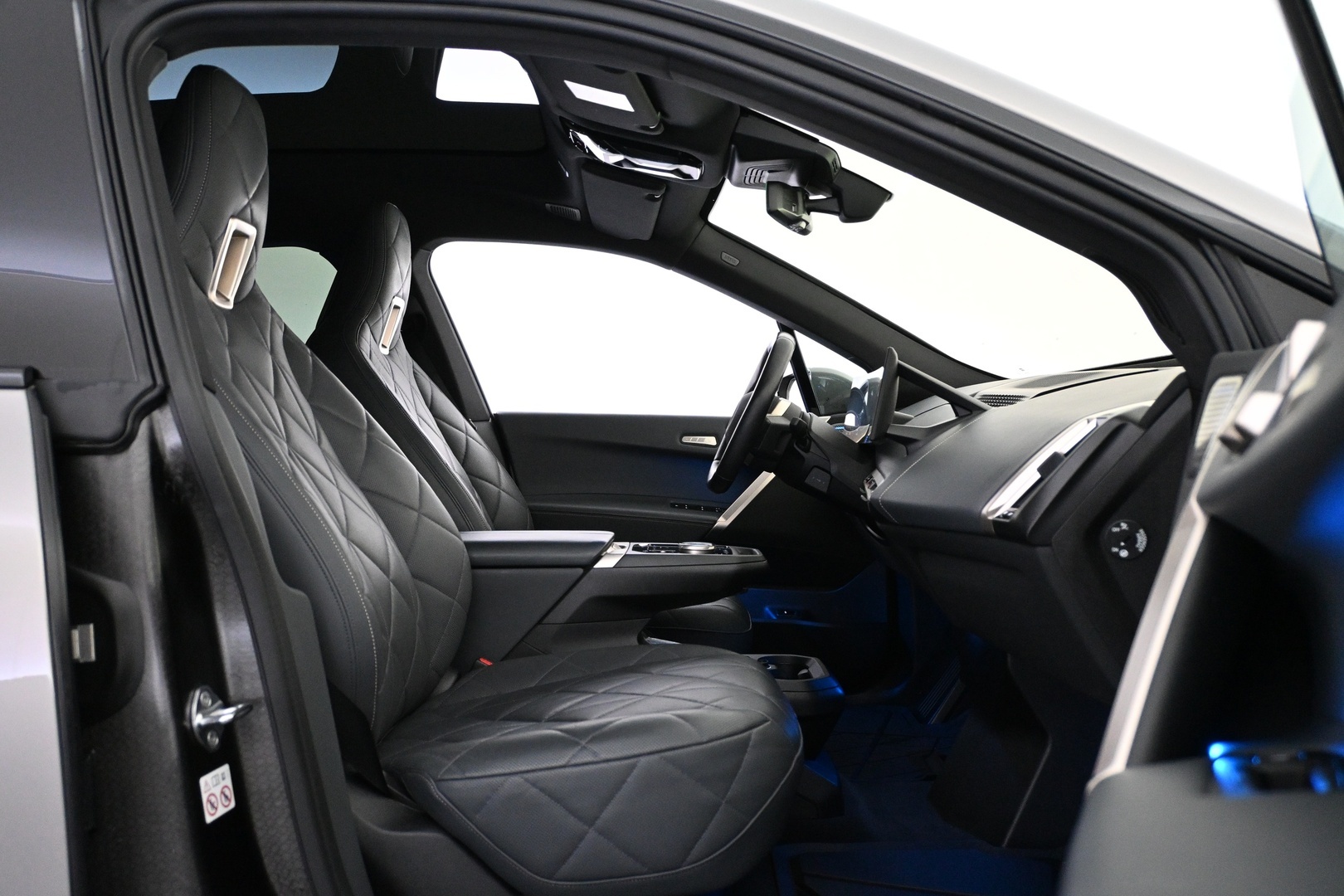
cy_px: 448
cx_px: 672
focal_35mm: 30
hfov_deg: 61.9
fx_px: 1120
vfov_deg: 43.6
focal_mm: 20
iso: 3600
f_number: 3.8
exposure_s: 1/60
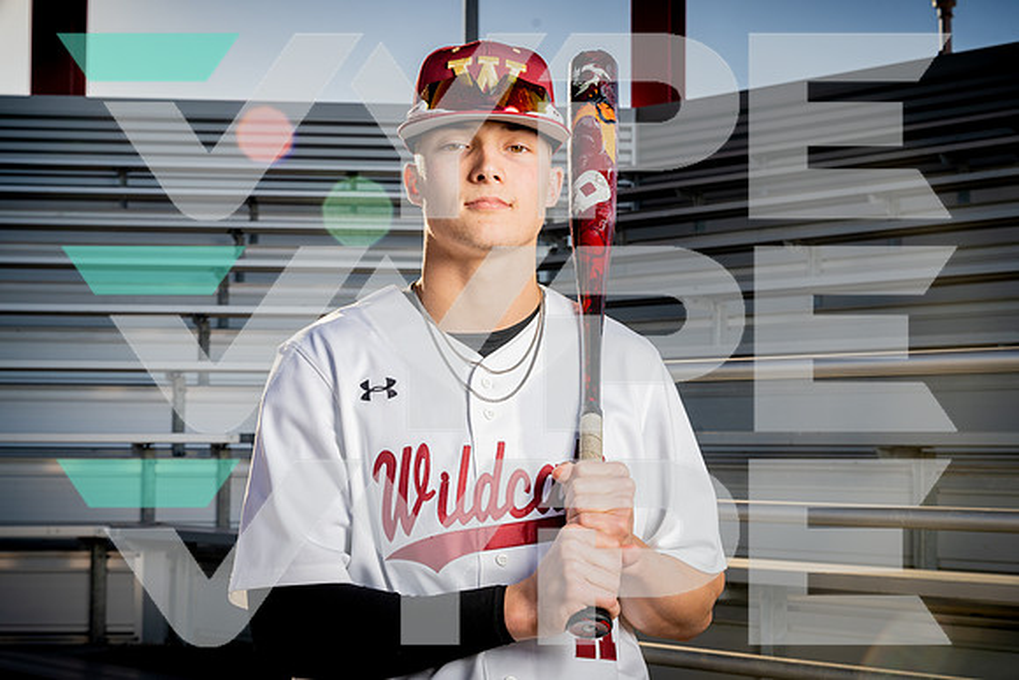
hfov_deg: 36.9
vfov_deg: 25.1
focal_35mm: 54
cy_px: 340
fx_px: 1529
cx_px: 510
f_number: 9
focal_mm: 54
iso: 125
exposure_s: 1/250
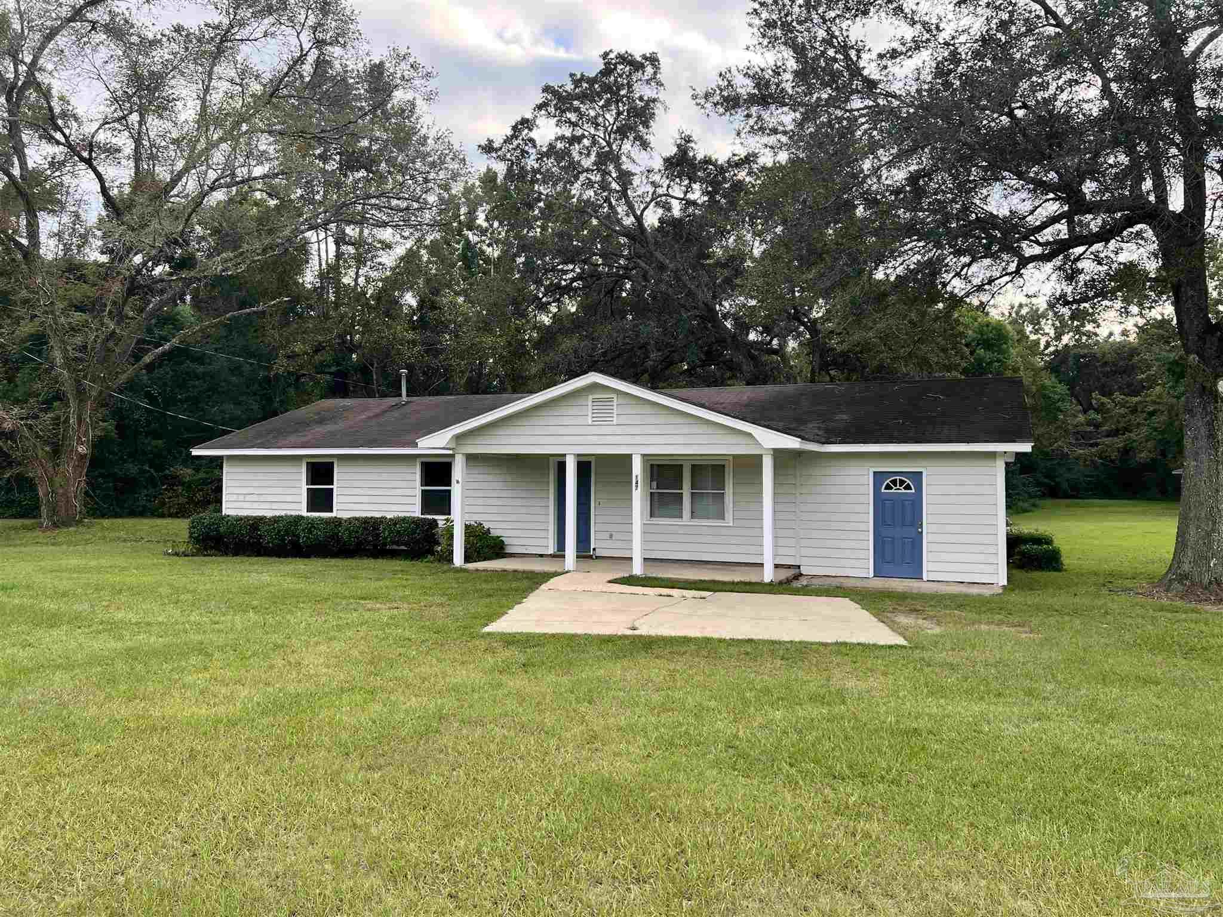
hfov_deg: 67.3
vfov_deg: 53.1
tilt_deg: +0.6
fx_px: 919
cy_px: 458
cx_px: 612
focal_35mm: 26
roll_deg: -0.4
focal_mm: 5.7
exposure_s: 1/601
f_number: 1.5
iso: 50
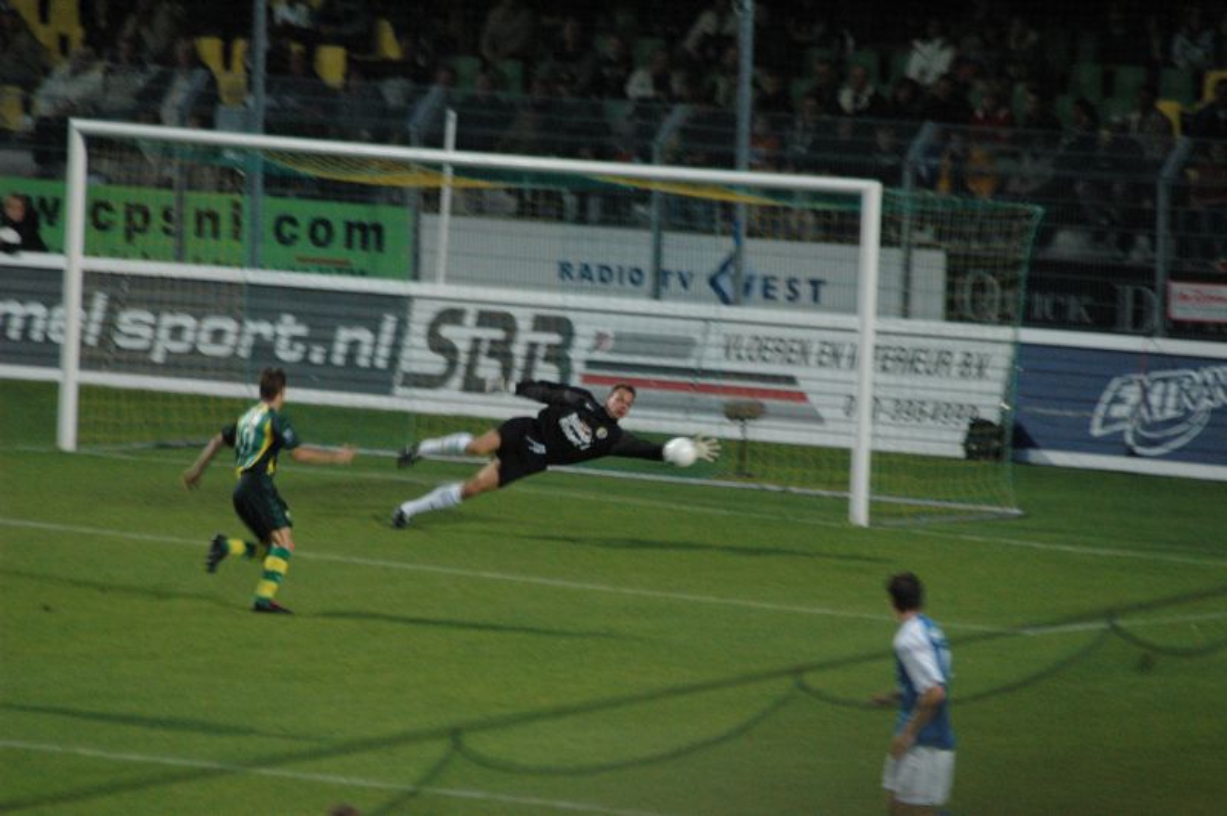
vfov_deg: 3.7
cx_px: 614
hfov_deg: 5.5
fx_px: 12770
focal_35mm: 375
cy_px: 408
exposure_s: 1/100
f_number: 5.3
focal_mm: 250
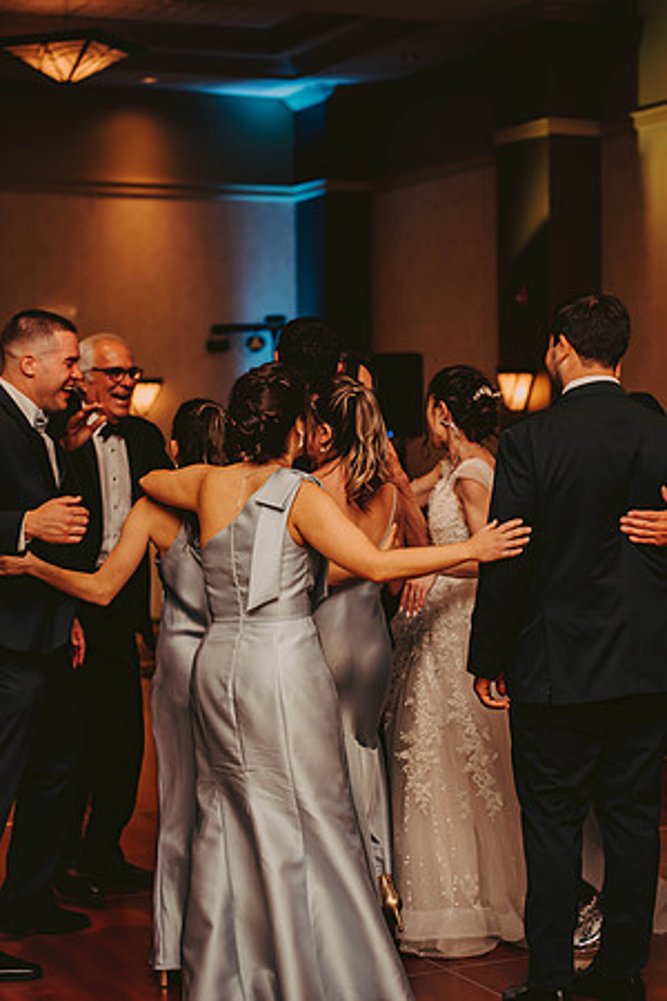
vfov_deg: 28.8
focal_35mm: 70
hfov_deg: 19.5
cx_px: 334
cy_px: 500
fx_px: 1945
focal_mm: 70
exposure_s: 1/60
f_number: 2.8
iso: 800
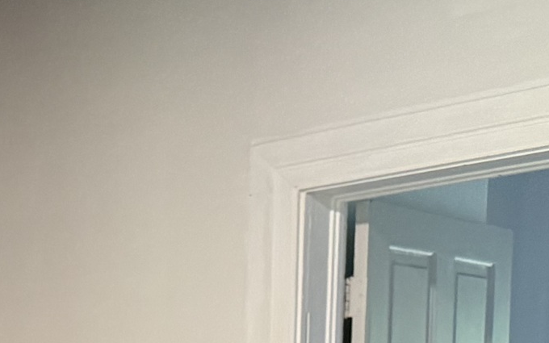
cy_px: 756
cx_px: -462
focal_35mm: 115
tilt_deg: -7.5
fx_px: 1721
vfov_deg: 10.2
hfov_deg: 15.4
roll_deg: +1.5
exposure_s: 1/60
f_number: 1.78
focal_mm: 6.76
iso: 320
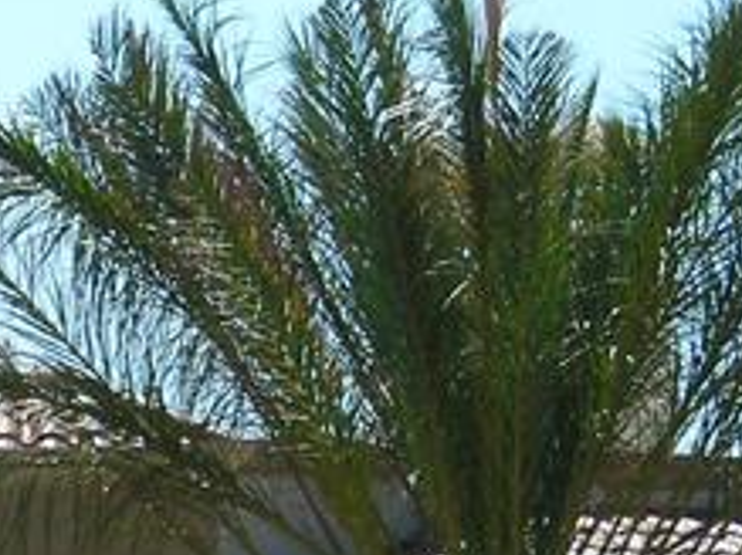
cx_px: -732
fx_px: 11612
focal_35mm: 542
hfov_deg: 3.6
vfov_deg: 2.7
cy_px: 843
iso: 50
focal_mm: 19.2
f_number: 5.3
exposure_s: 1/296
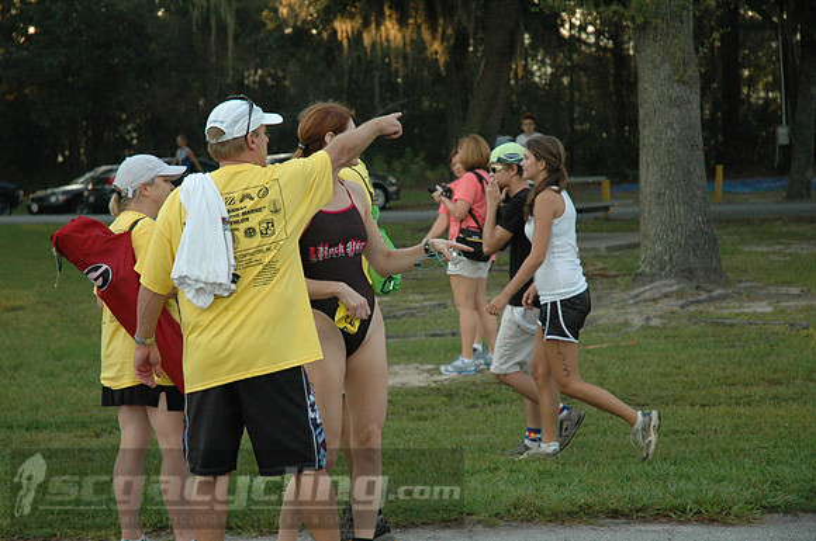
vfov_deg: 13.0
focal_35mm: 105
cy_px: 270
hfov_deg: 19.5
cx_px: 408
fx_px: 2377
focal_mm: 70
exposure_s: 1/500
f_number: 4.5
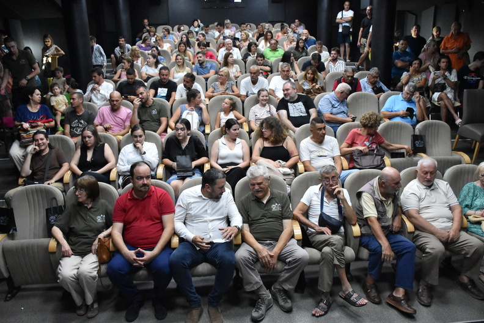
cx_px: 242
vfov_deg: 47.9
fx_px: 363
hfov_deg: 67.4
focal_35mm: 27
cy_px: 162
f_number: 3.5
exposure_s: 1/320
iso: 8000
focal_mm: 18
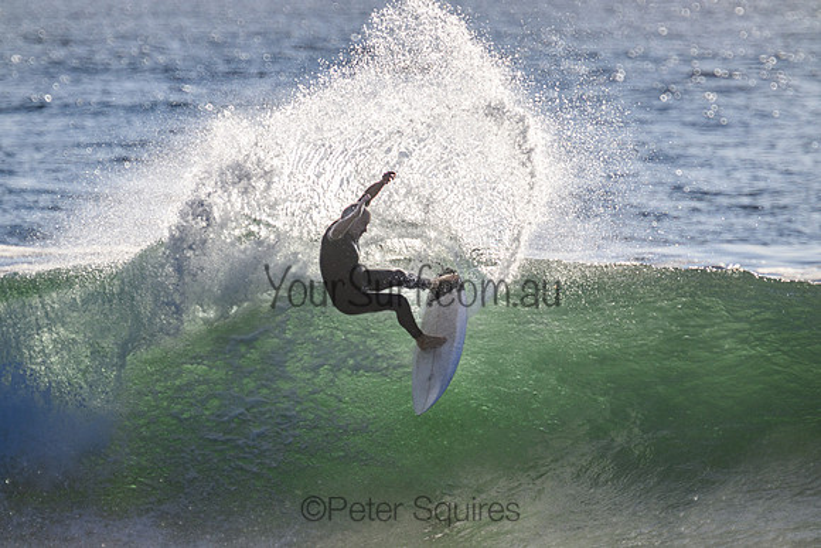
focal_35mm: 800
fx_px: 18248
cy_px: 274
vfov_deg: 1.7
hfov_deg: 2.6
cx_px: 410
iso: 800
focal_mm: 800
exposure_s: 1/2000
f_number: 11
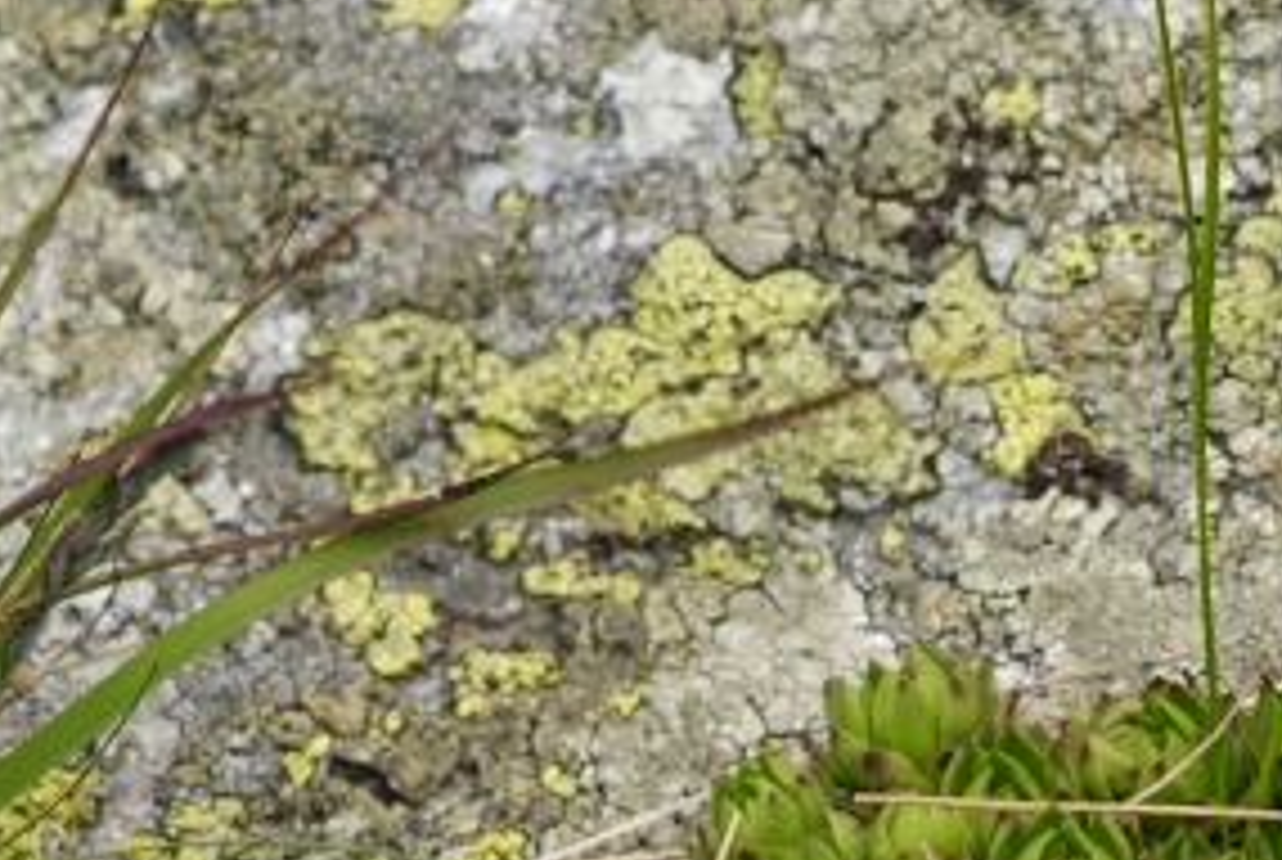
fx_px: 12783
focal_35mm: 358
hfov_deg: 5.7
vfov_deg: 3.8
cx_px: 927
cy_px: 986
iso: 100
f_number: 7.1
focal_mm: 85
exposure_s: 1/125
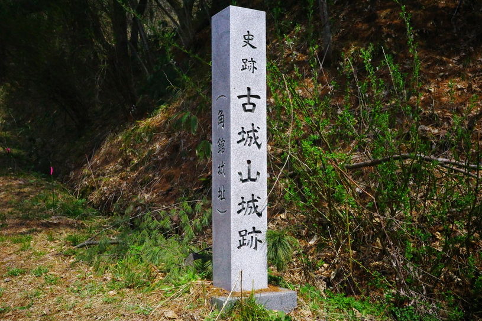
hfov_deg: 48.5
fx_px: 535
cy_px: 160
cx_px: 241
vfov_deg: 33.4
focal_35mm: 40
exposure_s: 1/3200
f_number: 7.1
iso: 5000
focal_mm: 26
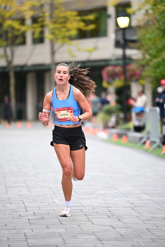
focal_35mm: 200
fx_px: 1374
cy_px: 124
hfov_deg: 6.9
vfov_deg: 10.3
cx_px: 82
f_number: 2.8
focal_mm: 200
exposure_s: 1/800
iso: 1600
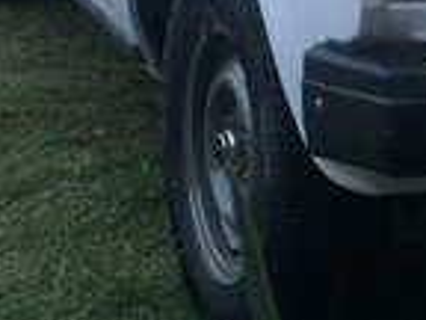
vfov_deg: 11.0
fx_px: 1637
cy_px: -37
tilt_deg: -7.8
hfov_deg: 13.9
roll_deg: -4.2
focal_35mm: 133
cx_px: 642
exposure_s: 1/33
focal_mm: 4.15
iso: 125
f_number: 2.2
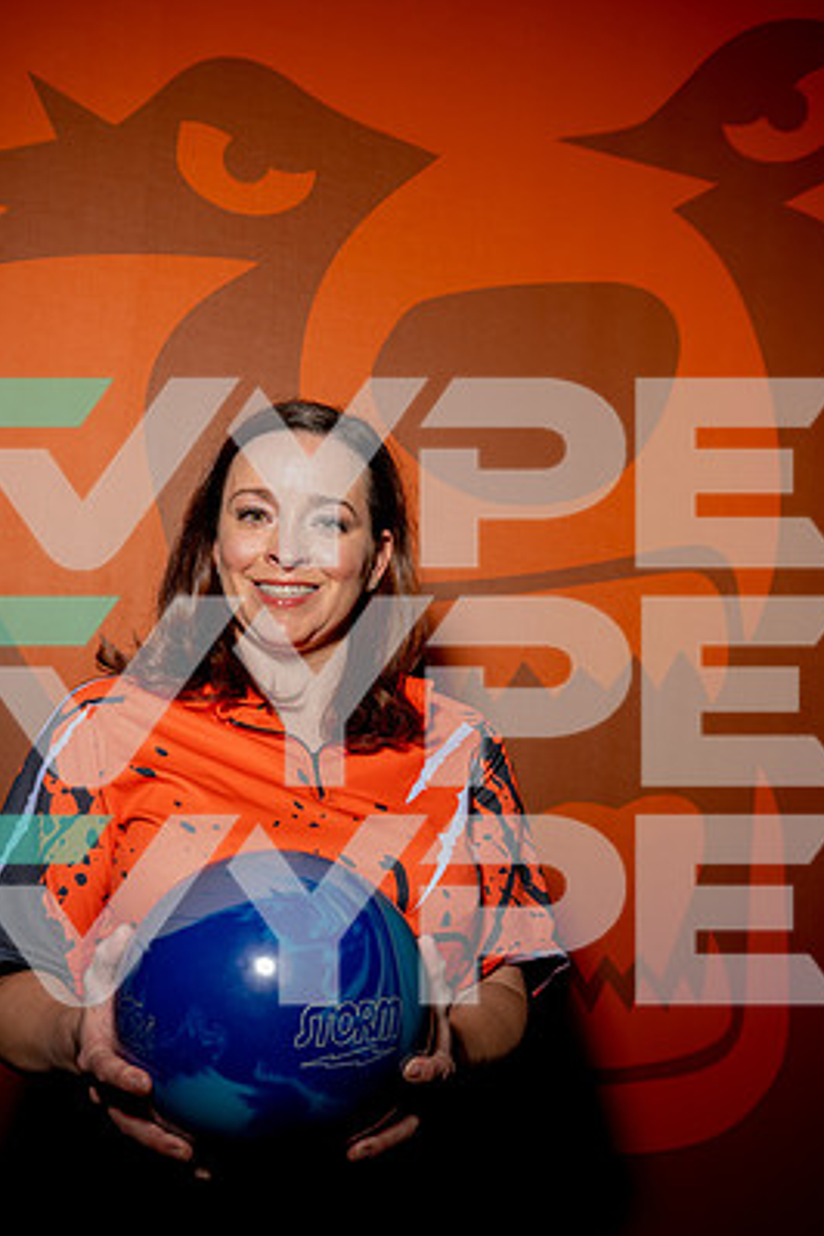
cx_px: 390
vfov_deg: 44.4
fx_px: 1511
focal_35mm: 44
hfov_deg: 30.5
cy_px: 694
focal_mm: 39
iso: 100
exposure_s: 1/250
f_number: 5.6
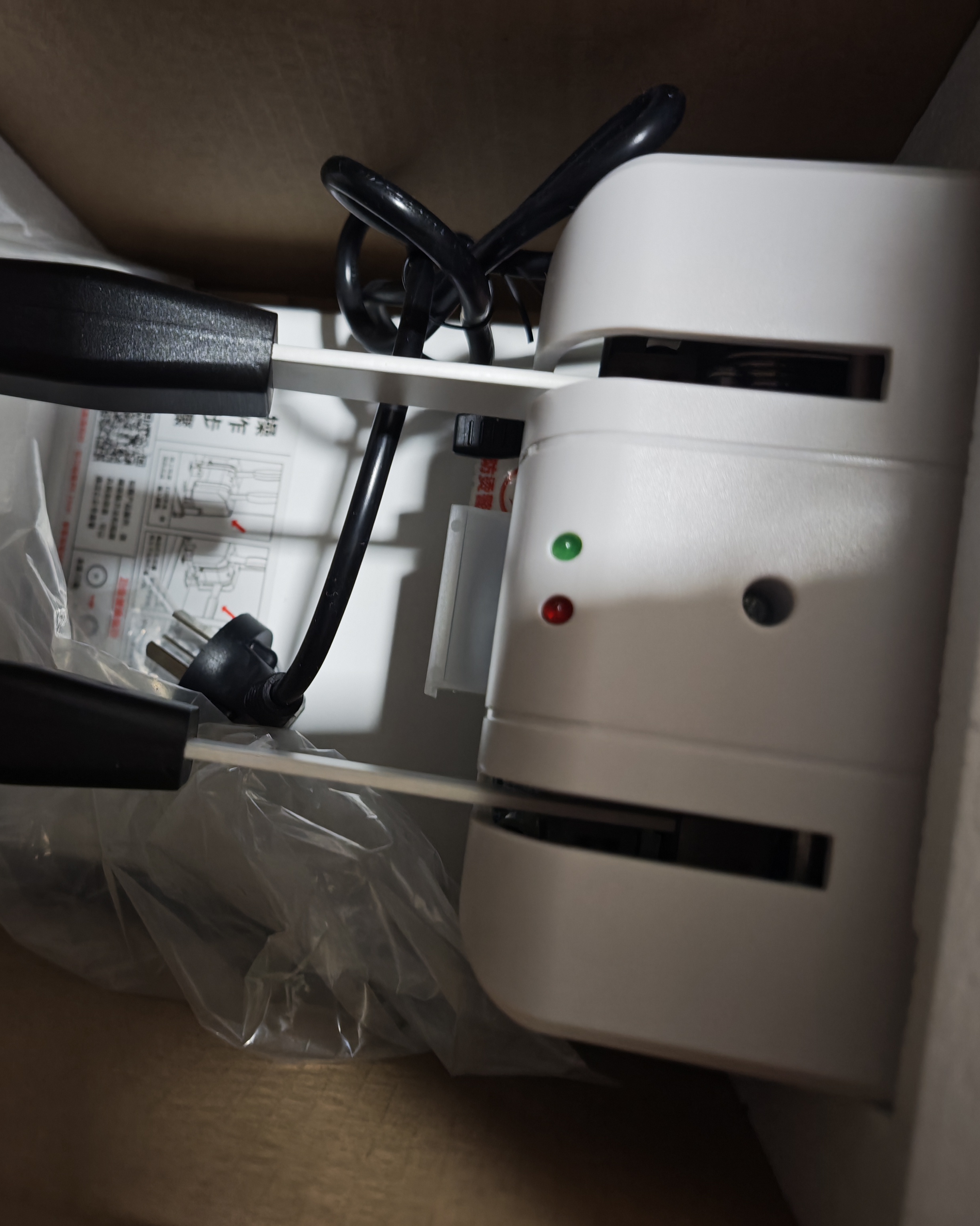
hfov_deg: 47.3
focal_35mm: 30
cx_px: 292
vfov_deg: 58.8
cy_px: 614
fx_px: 1088
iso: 800
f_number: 1.6
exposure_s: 1/14
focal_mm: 6.55
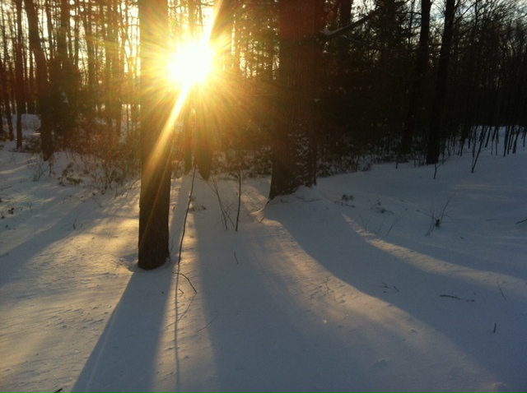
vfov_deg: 40.6
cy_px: 196
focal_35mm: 35
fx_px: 532
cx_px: 264
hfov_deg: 52.7
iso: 80
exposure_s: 1/377
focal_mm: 3.85
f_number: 2.8
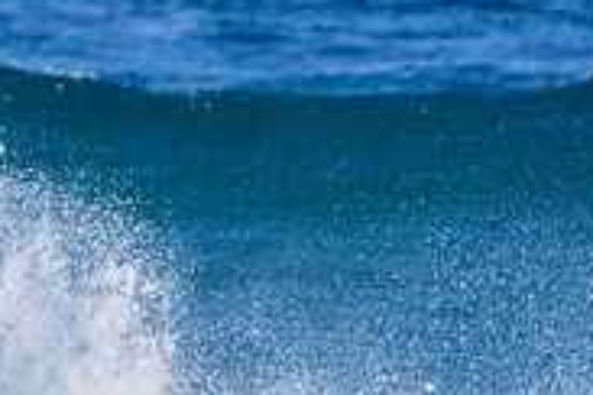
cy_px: 507
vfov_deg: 0.6
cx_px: -237
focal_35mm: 2383
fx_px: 39250
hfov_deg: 0.9
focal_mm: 500
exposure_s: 1/2000
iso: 220
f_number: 5.6
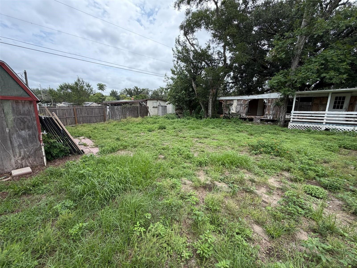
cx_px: 178
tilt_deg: -8.2
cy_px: 134
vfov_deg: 85.7
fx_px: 144
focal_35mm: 14
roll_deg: +1.1
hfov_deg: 102.1
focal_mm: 2.22
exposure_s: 1/590
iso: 40
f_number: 2.2
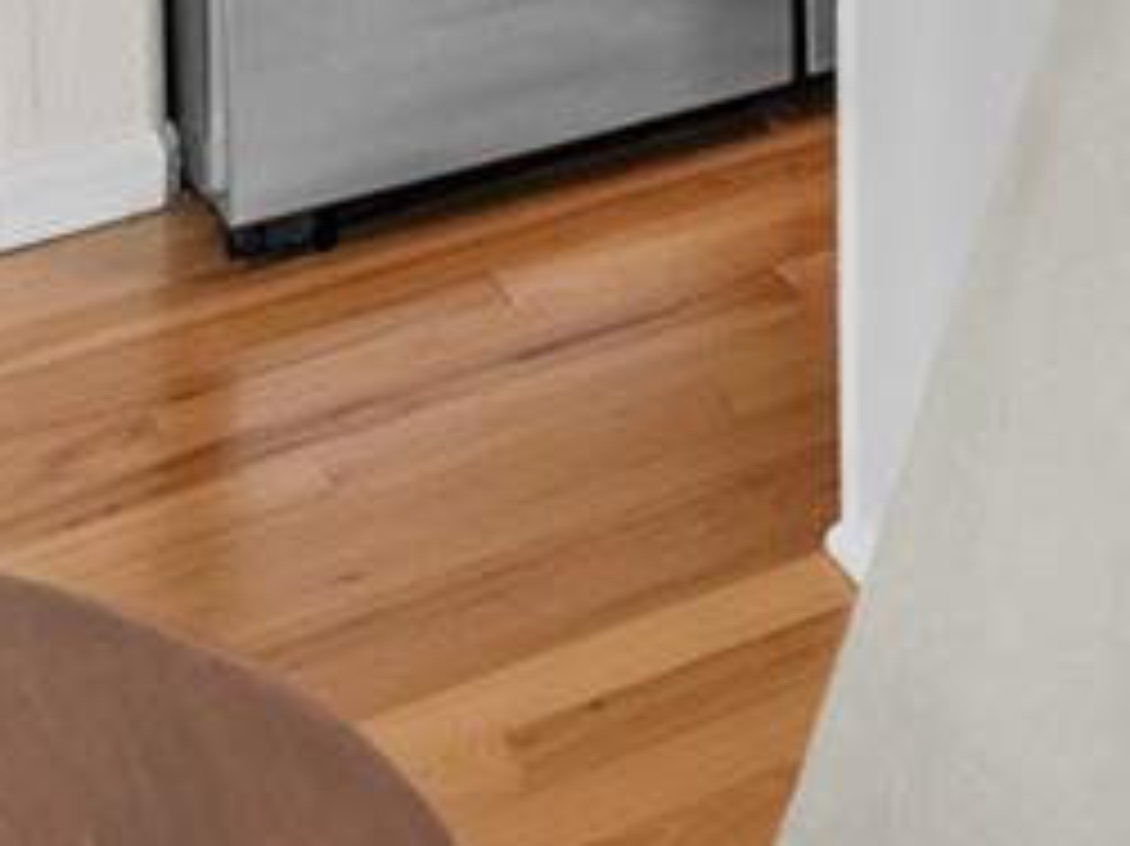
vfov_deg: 11.8
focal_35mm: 98
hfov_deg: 13.1
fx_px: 3198
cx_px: 2931
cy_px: -1274
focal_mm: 16
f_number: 9
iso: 1600
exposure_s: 1/2.5
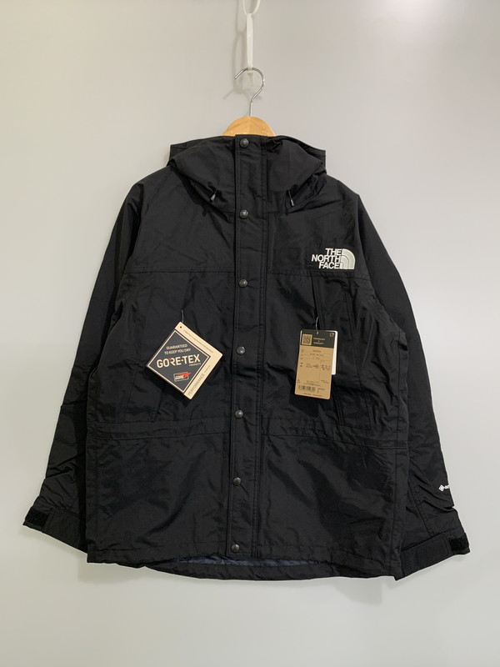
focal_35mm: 26
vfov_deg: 67.3
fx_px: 501
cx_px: 250
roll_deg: +1.2
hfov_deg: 53.1
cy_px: 334
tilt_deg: -21.6
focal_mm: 4.25
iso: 200
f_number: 1.8
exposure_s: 1/50
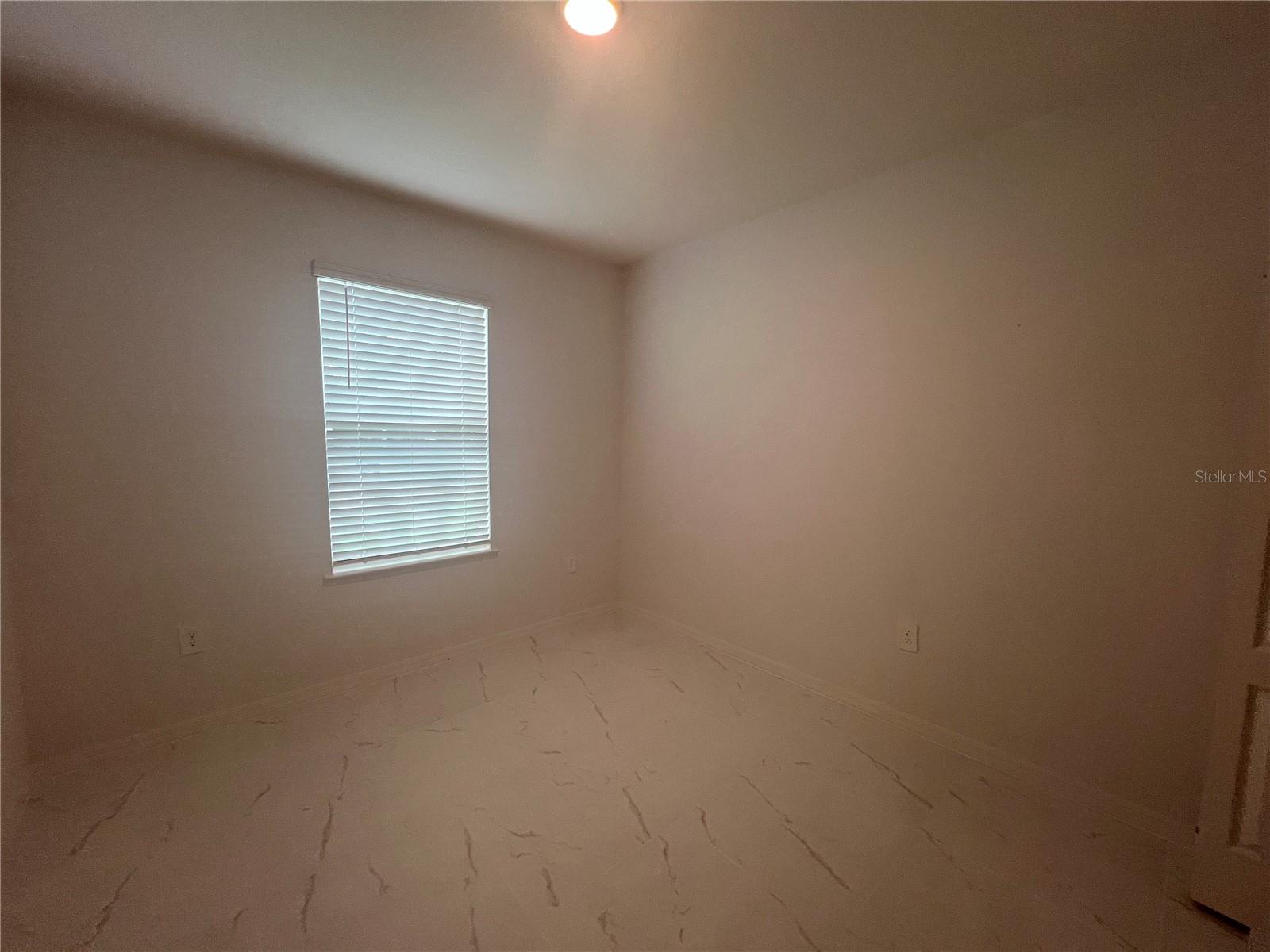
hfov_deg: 106.2
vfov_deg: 89.9
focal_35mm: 13
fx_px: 477
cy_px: 476
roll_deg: -0.3
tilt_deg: -3.0
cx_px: 635
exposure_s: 1/120
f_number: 1.8
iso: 80
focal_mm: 1.57
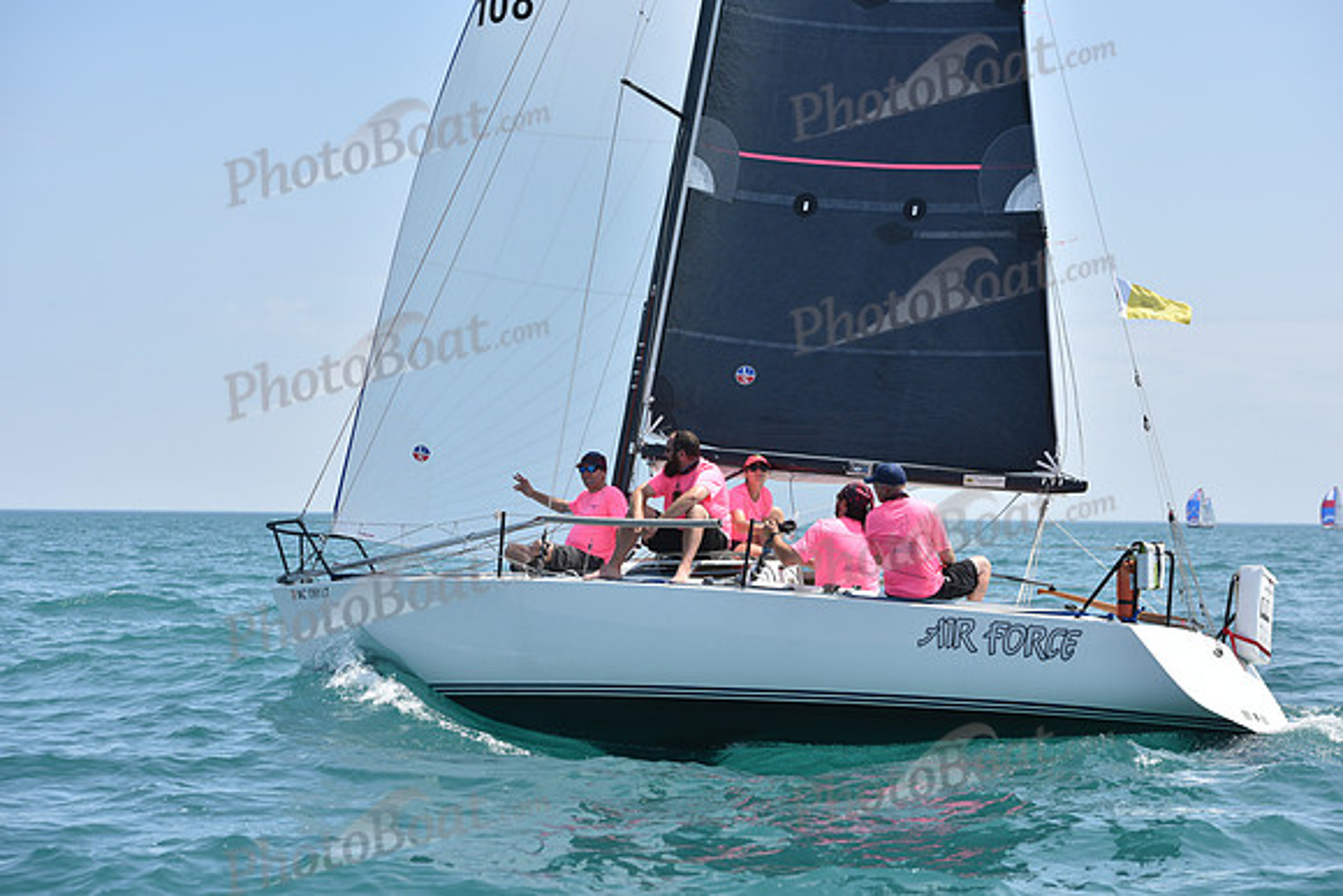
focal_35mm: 86
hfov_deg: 23.6
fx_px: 3209
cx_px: 672
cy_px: 448
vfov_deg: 15.9
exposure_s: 1/1250
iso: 250
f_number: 6.3
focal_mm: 86
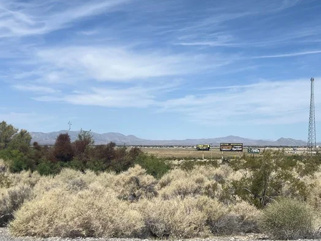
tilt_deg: -0.2
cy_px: 134
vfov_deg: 28.6
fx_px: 473
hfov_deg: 37.1
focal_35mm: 51
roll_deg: -0.6
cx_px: 216
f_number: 1.5
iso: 50
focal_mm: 5.7
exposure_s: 1/9434
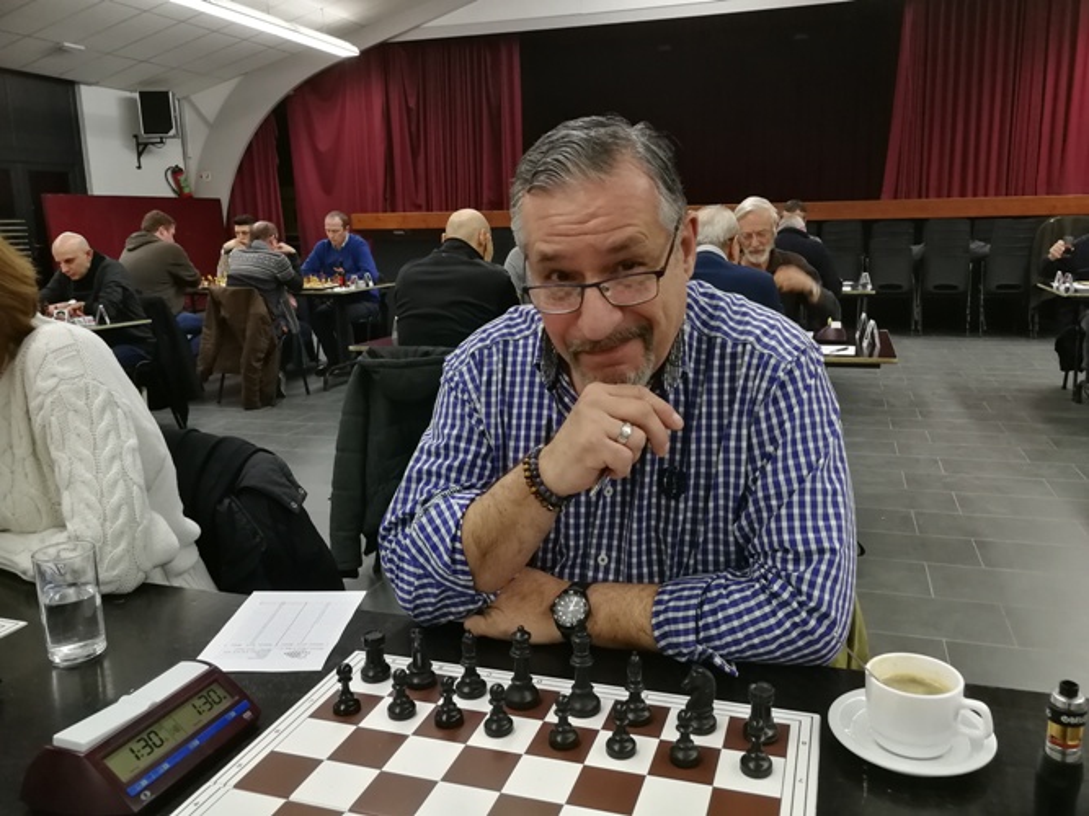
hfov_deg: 65.3
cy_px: 408
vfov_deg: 51.3
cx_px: 544
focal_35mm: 27
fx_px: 849
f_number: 2.2
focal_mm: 3.95
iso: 400
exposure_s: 1/50
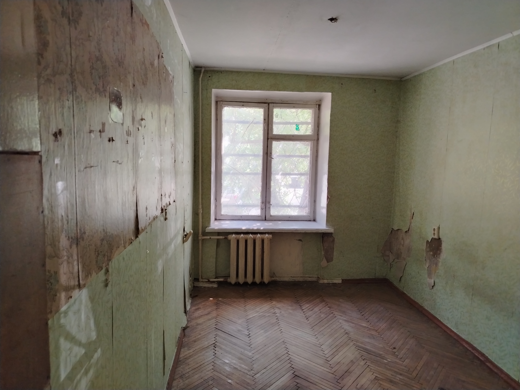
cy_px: 195
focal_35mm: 24
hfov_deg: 71.6
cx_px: 260
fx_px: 361
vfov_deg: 56.8
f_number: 1.75
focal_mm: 5.25
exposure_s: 1/33.3
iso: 438
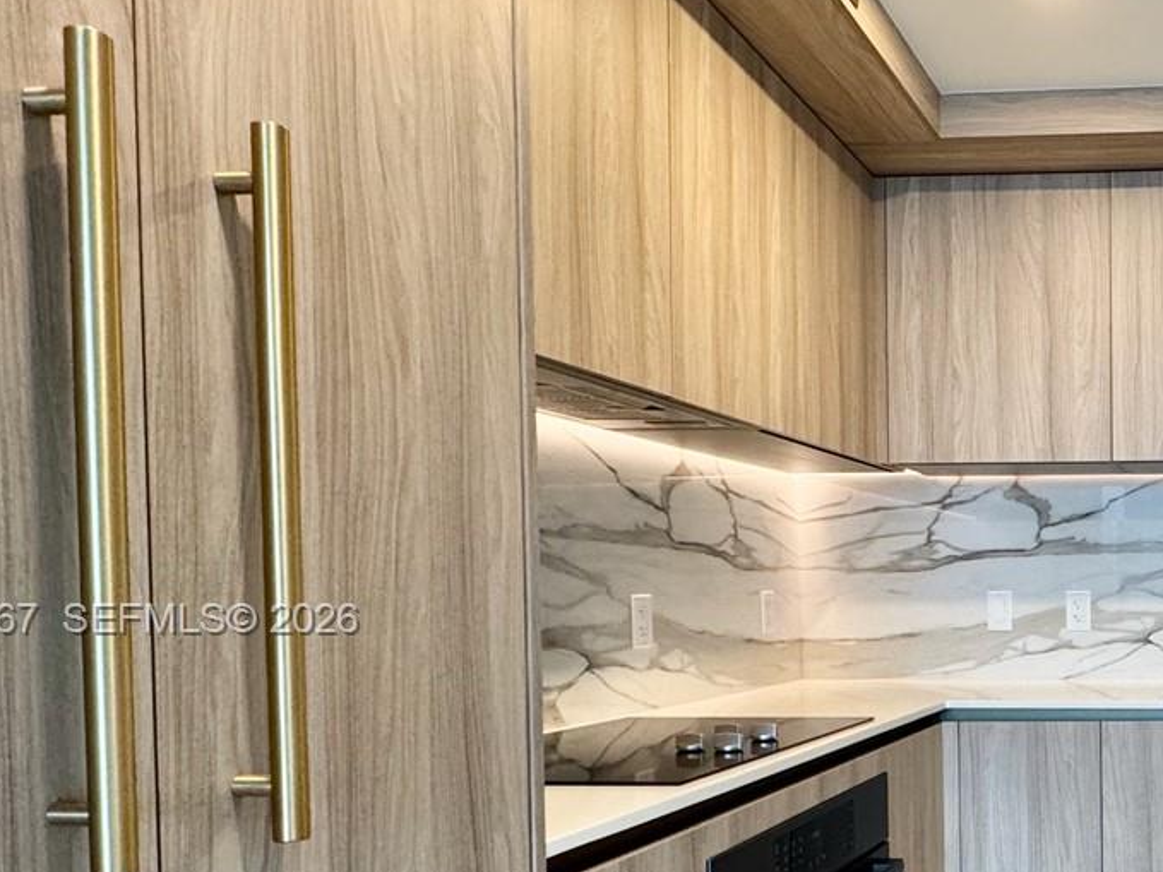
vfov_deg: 42.0
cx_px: 1196
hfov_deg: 45.5
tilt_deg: -2.4
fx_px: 1109
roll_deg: -0.8
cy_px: 623
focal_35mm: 33
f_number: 2.2
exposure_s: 1/76
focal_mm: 2.22
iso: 250
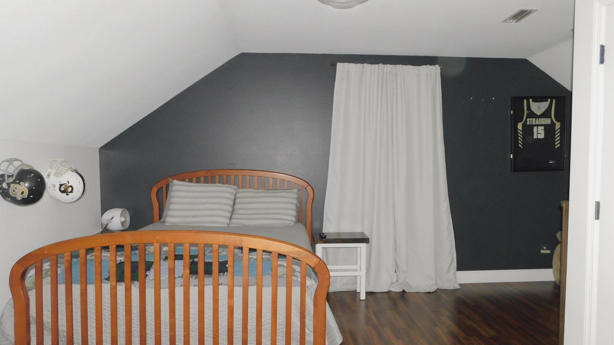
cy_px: 185
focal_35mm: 26
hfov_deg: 71.9
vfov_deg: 44.3
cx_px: 310
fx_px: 423
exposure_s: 1/30
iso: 200
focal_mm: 4
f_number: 3
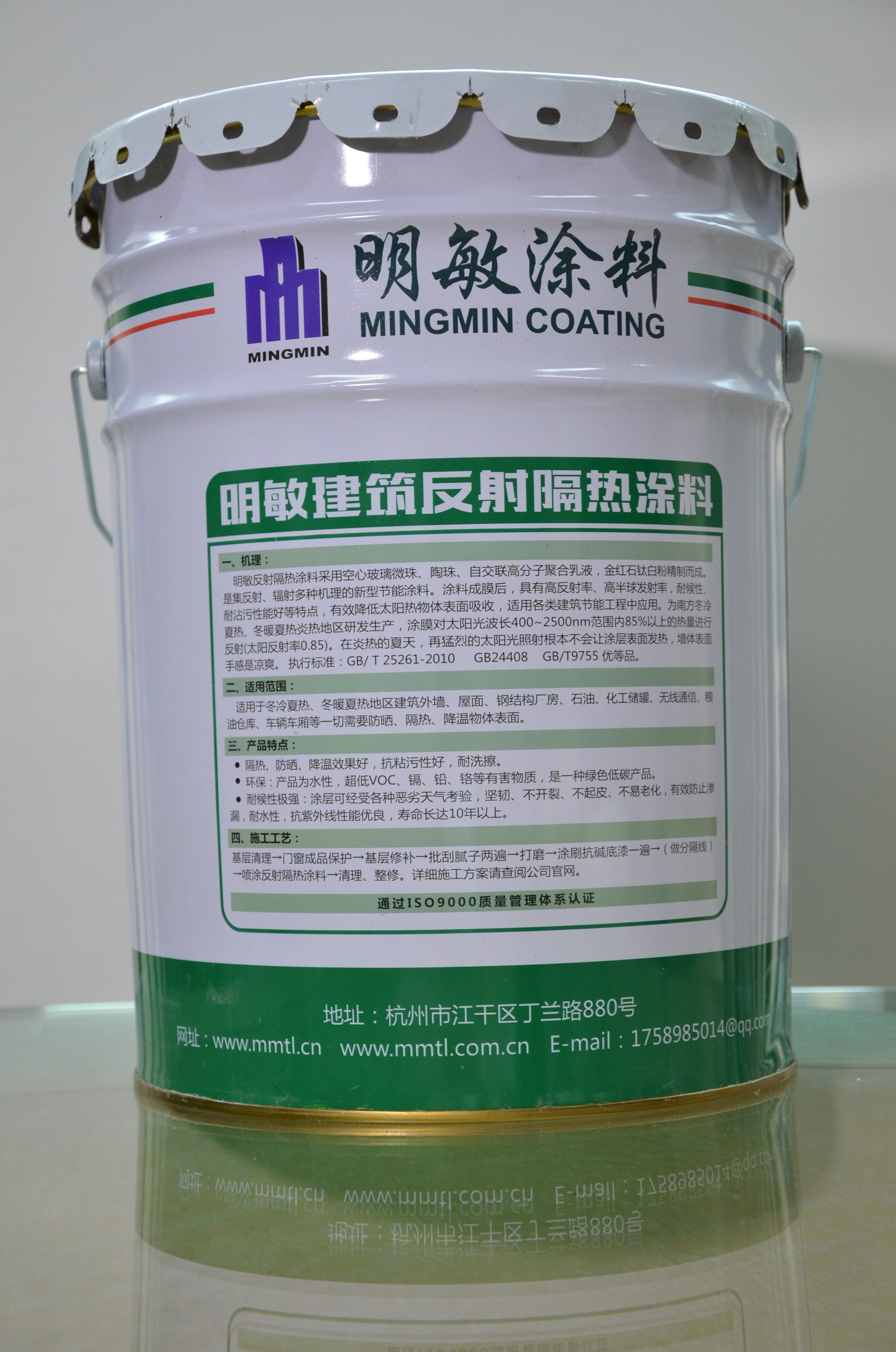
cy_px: 676
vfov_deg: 32.0
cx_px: 448
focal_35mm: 63
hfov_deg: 21.5
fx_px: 2362
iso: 800
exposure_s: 1/50
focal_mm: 42
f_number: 4.8
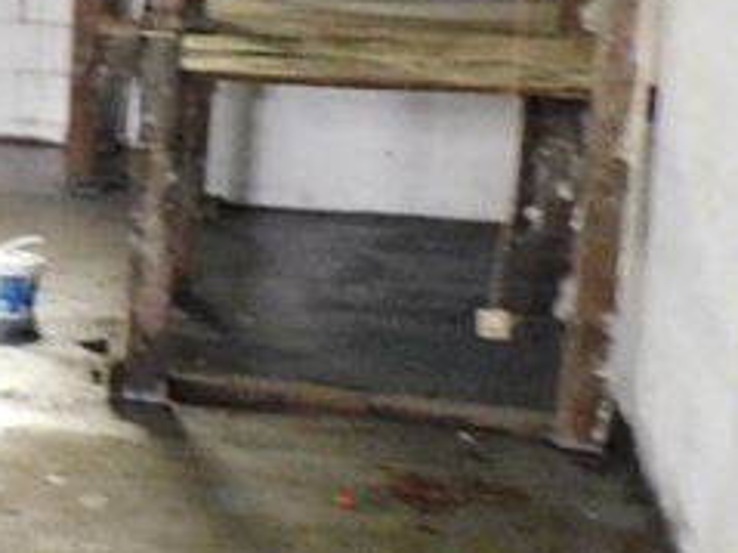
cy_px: 28
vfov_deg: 14.2
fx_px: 2195
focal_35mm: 103
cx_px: -806
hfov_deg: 15.0
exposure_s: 1/8
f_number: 3.3
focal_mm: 4.3
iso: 800
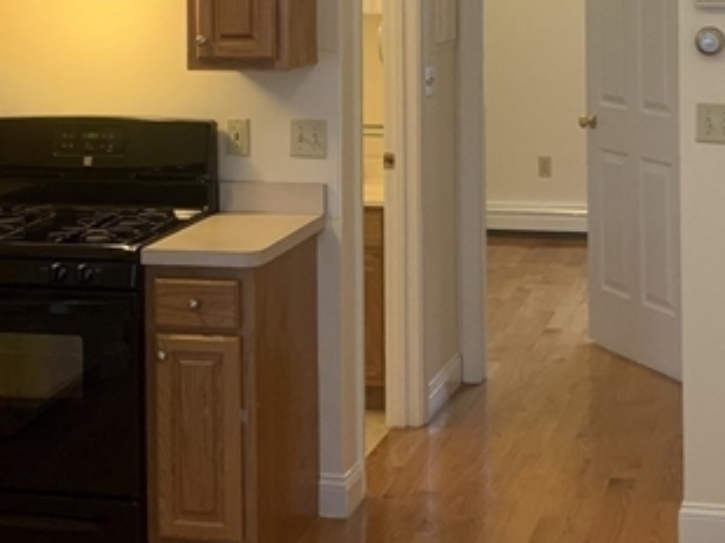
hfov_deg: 22.8
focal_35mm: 86
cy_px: 7
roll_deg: +0.2
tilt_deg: -0.7
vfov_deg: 16.8
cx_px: 355
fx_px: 1800
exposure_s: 1/60
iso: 160
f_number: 1.8
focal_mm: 4.25
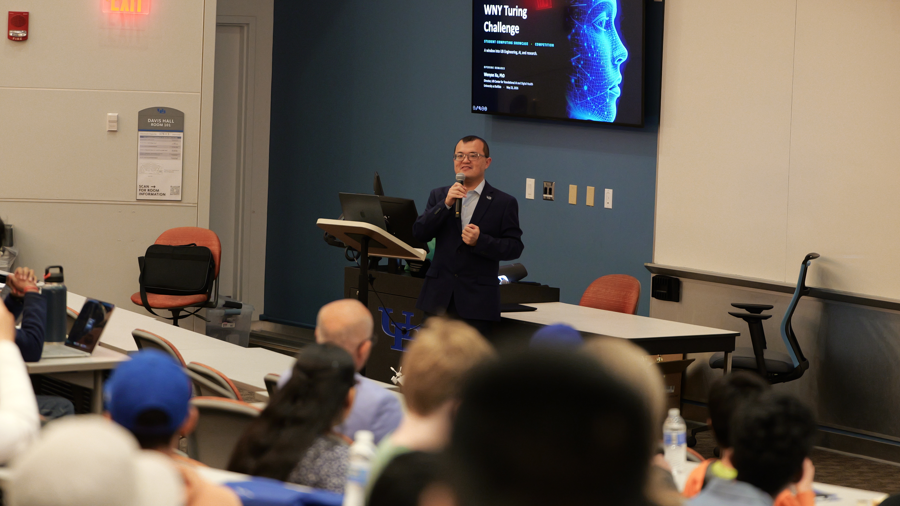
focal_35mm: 134
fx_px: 3198
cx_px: 435
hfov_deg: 16.0
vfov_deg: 9.1
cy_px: 221
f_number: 2.7
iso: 2500
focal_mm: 98
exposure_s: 1/125
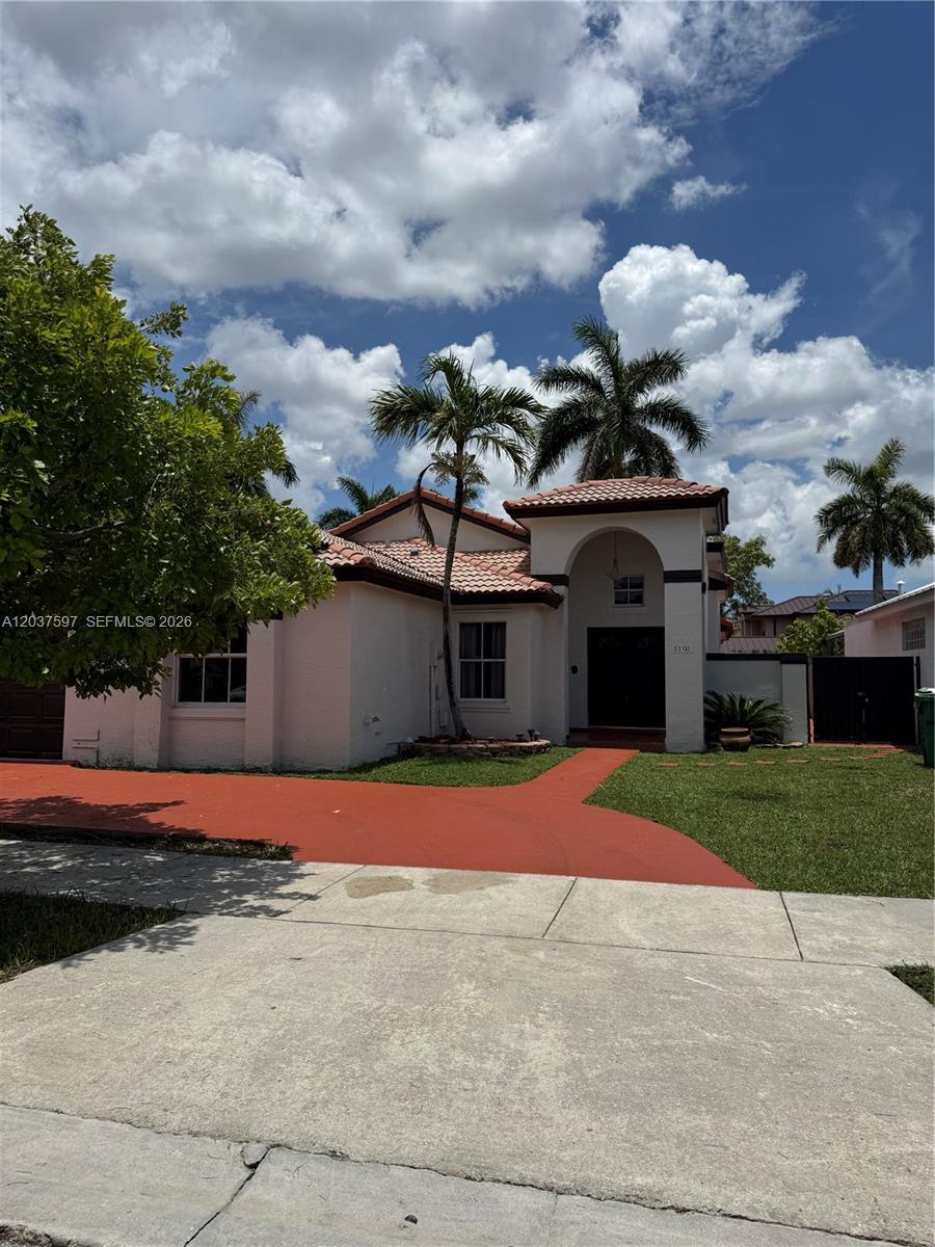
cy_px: 624
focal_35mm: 24
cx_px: 468
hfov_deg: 56.8
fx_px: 864
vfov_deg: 71.6
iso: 80
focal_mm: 6.76
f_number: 1.78
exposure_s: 1/11905
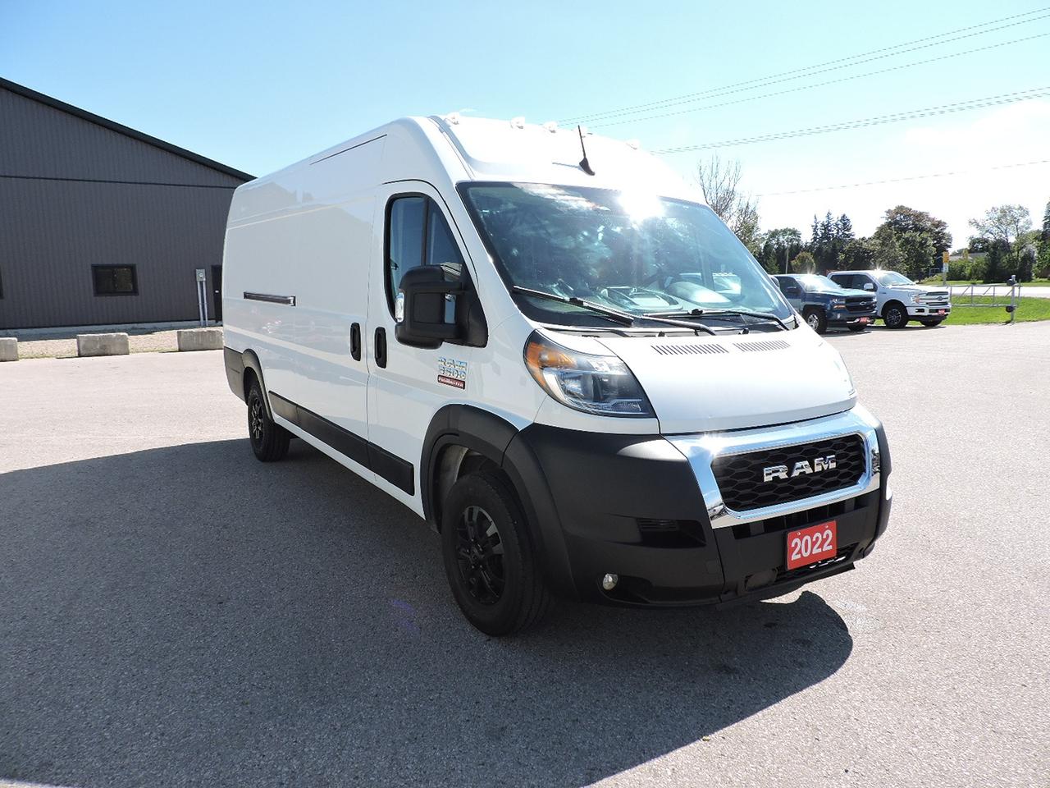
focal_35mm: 24
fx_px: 728
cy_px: 394
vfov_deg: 56.8
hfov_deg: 71.6
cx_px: 525
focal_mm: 4.3
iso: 100
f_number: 3
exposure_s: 1/800
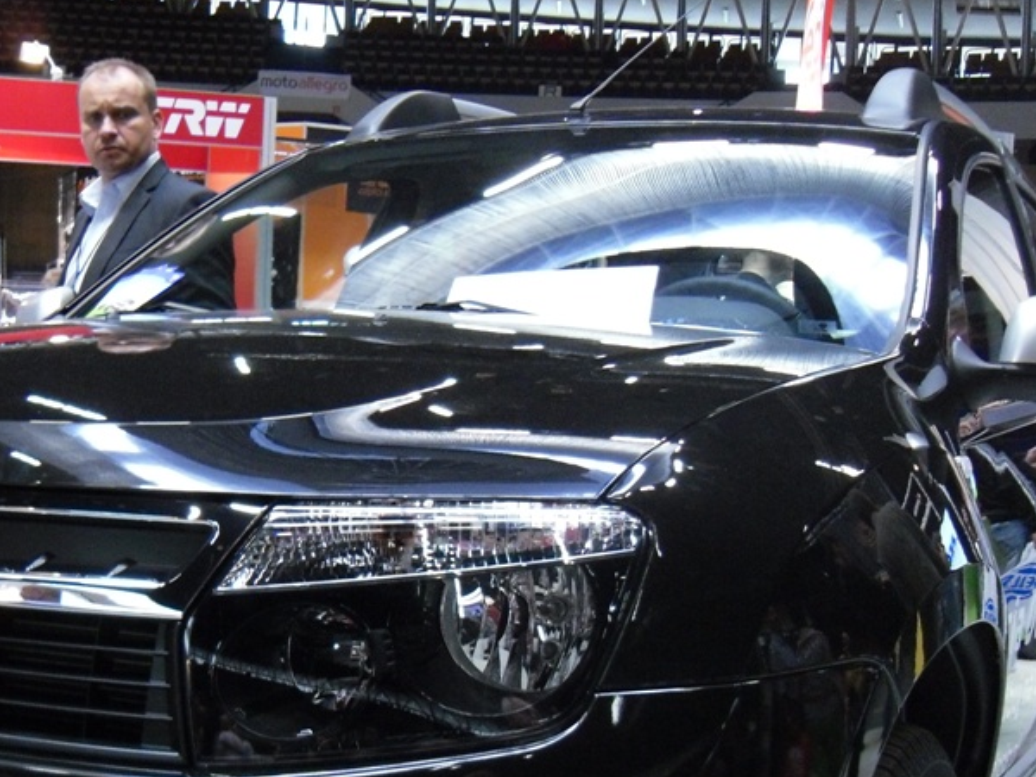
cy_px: 658
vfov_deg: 24.7
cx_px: 380
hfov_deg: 33.0
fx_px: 1736
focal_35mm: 58
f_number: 2.8
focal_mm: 6
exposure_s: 1/43
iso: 400
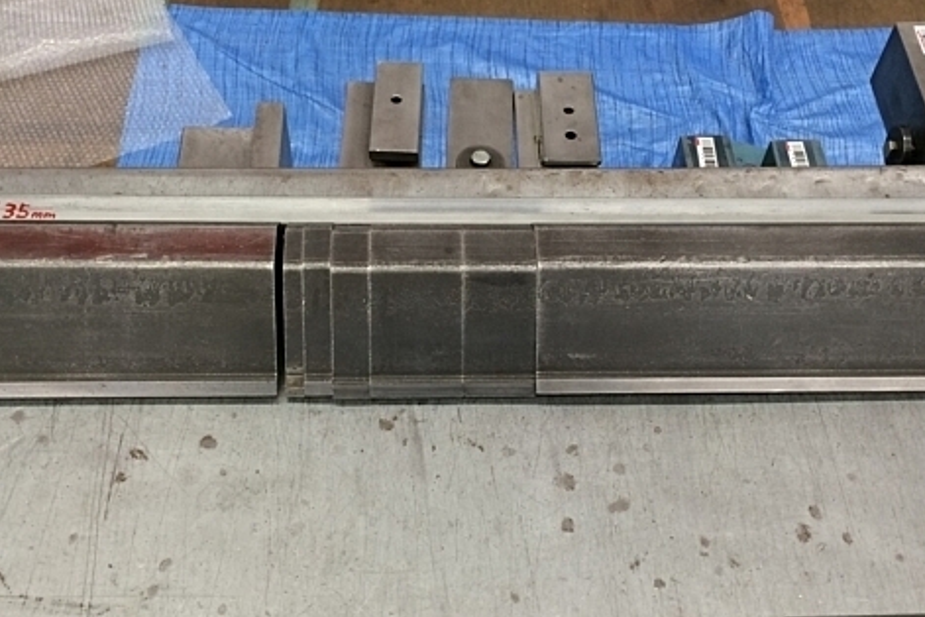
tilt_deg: -57.5
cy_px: 334
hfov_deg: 47.4
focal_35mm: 41
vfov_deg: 32.6
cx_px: 475
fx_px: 1053
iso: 80
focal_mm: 4.15
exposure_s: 1/30
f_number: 2.2
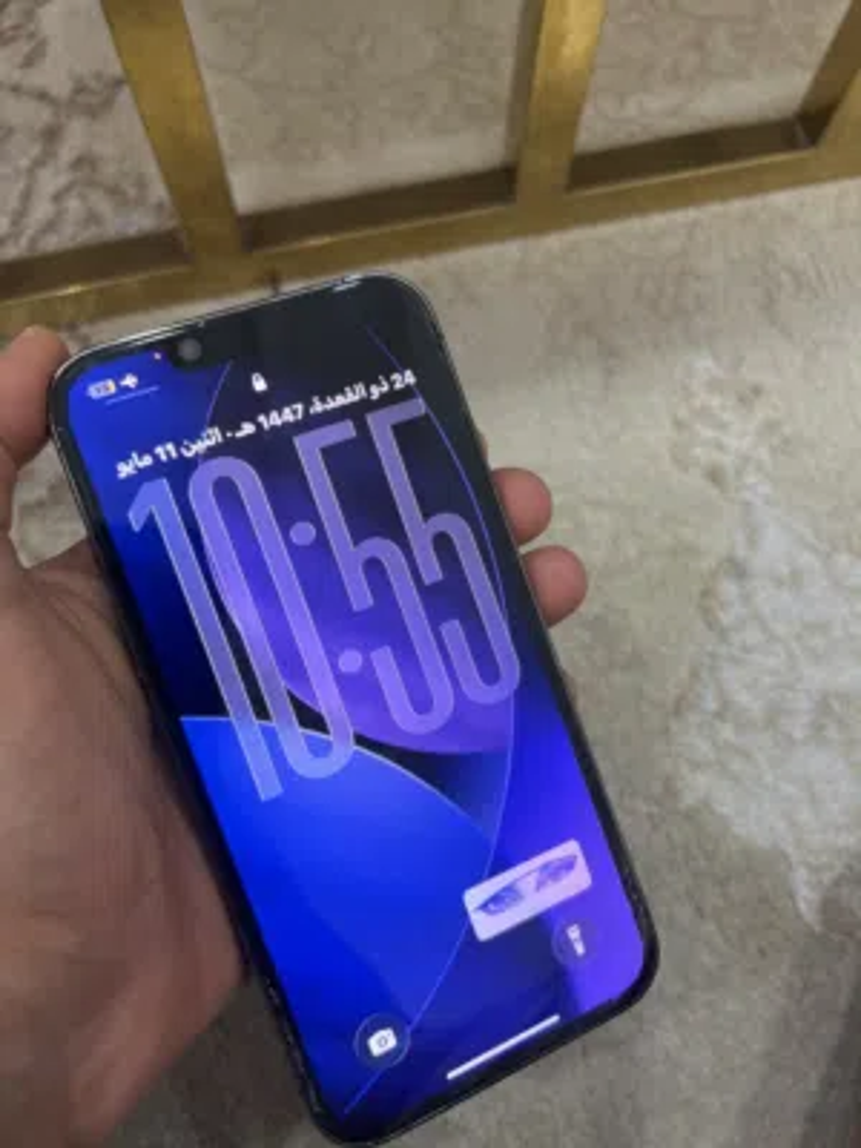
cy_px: 574
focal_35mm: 26
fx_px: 862
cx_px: 430
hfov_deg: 53.1
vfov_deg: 67.3
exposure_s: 1/59
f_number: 1.5
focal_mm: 5.7
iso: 80
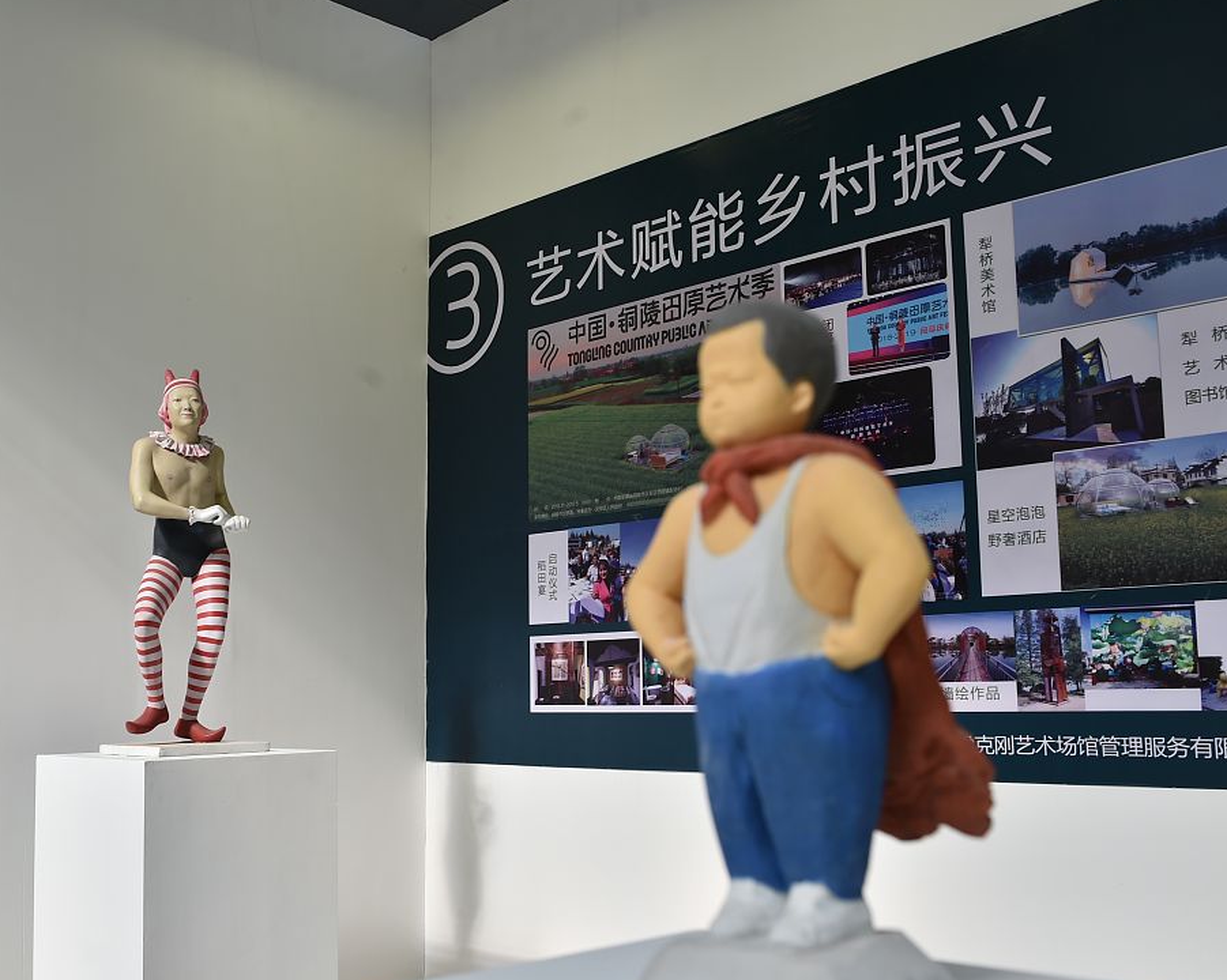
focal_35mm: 40
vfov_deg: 37.3
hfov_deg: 45.7
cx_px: 524
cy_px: 534
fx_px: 1452
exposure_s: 1/125
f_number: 6.3
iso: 100
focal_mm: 32
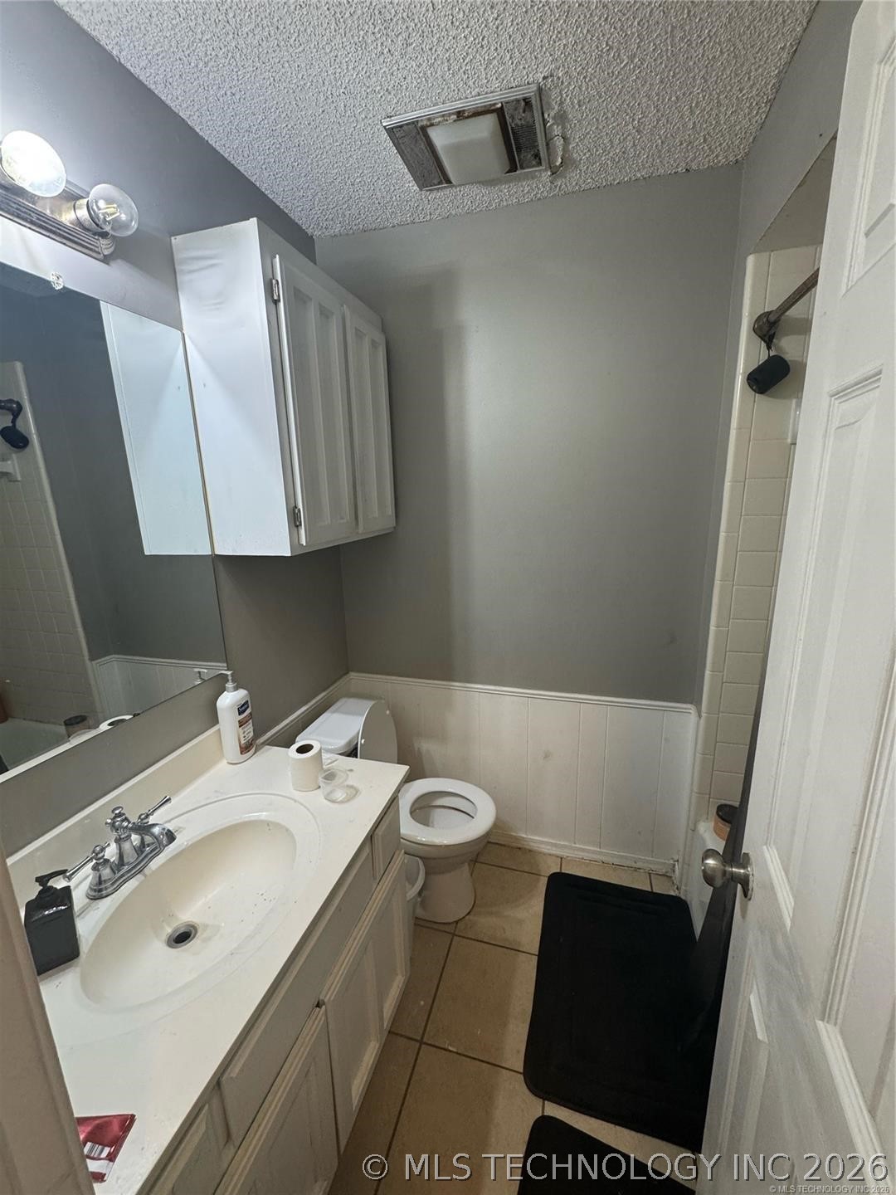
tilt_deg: -12.0
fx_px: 483
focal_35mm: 14
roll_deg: +1.7
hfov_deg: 85.7
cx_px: 448
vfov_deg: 102.1
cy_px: 598
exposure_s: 1/60
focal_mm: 2.22
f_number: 2.2
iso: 200
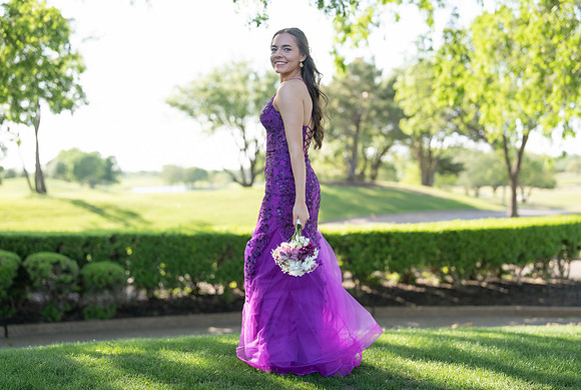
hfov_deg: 38.5
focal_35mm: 52
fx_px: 833
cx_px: 296
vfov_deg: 26.3
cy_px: 195
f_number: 1.8
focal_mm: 50
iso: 160
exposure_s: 1/1000
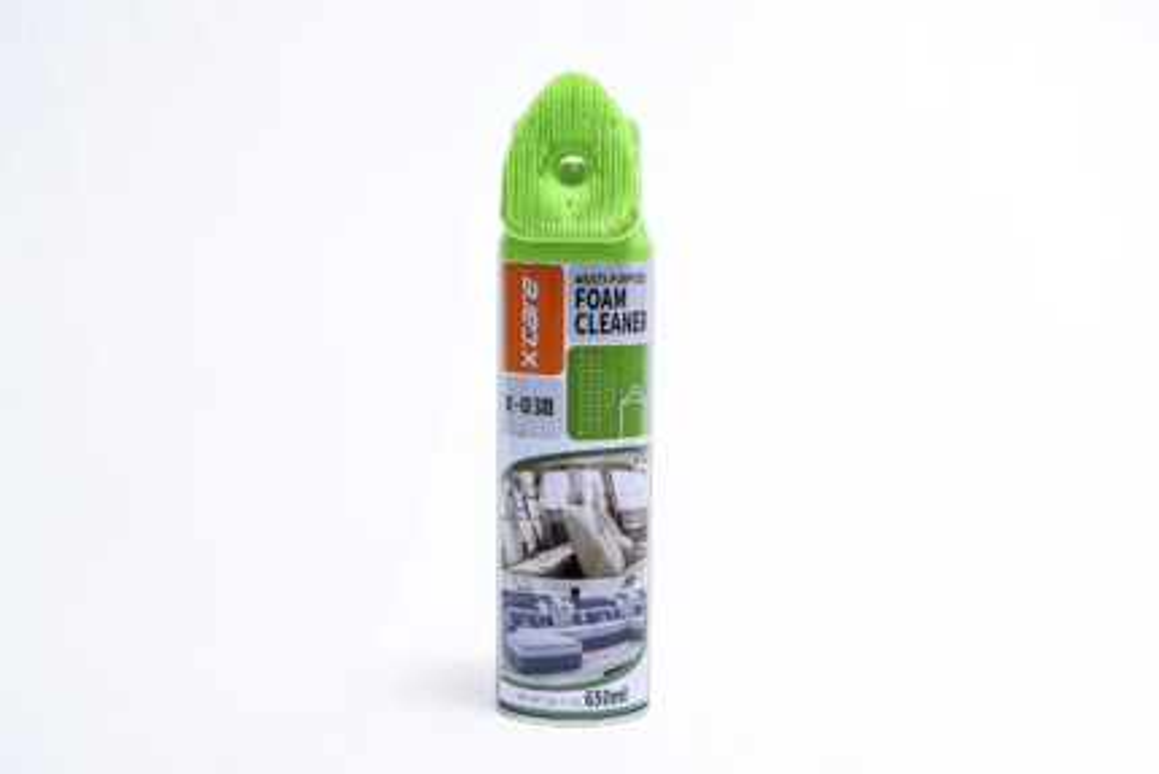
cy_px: 387
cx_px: 580
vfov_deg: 21.6
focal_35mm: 63
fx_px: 2029
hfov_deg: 31.9
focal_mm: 63
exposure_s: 1/250
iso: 3200
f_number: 8
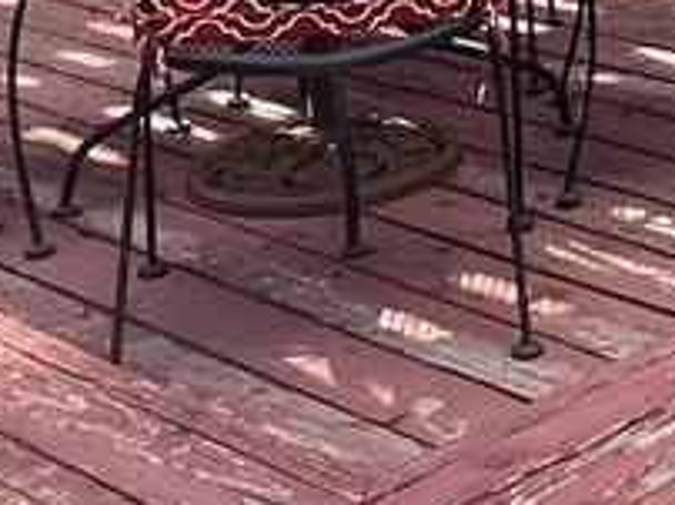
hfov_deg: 17.6
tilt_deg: +4.2
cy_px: -766
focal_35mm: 103
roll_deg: +1.2
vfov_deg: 11.5
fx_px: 2006
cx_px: 939
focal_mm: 1.57
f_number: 1.8
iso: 32
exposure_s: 1/99
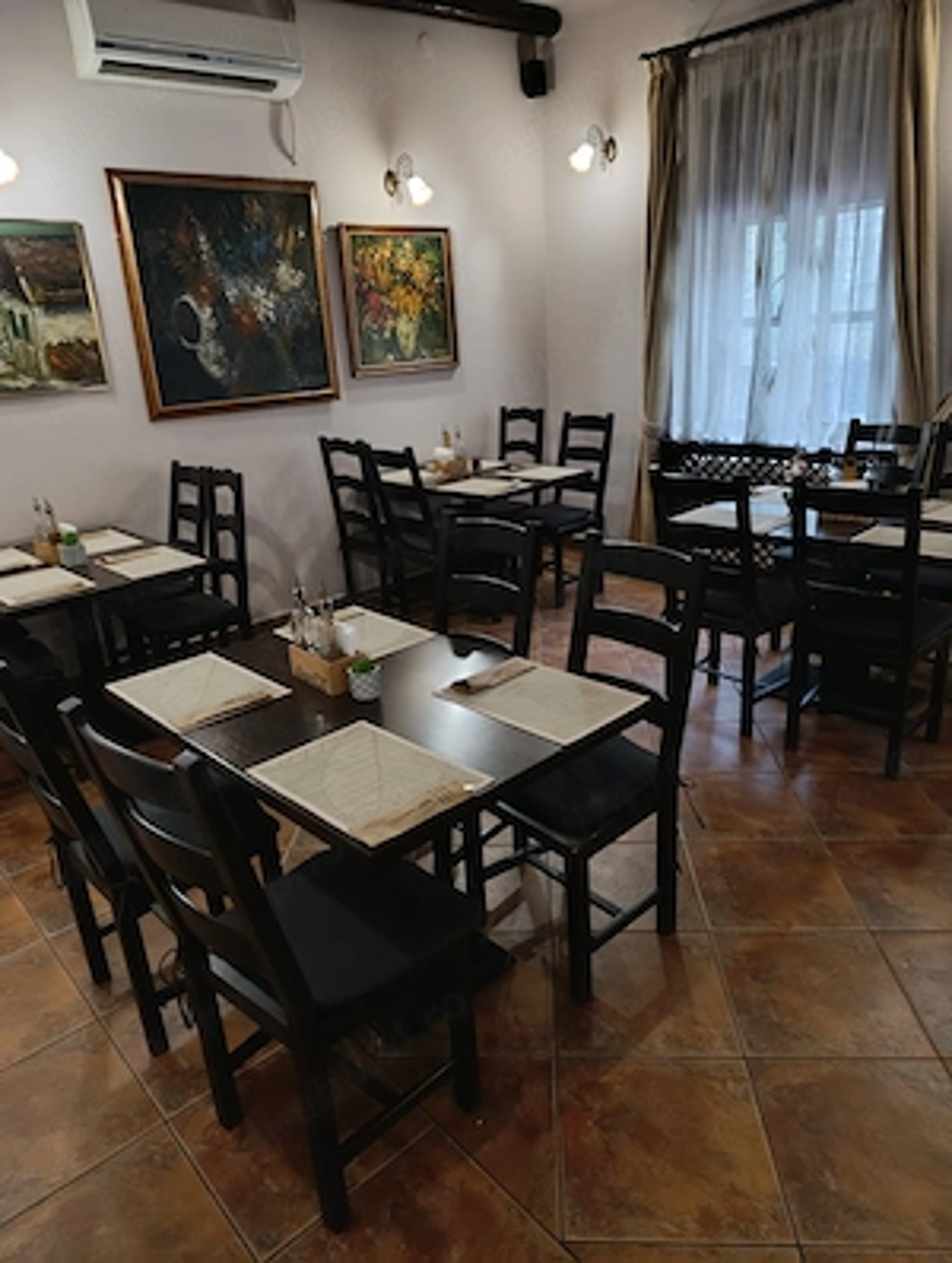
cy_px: 632
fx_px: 841
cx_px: 476
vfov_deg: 73.8
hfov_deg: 59.0
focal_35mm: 23
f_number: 1.6
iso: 1000
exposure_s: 1/33.3
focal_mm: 6.14
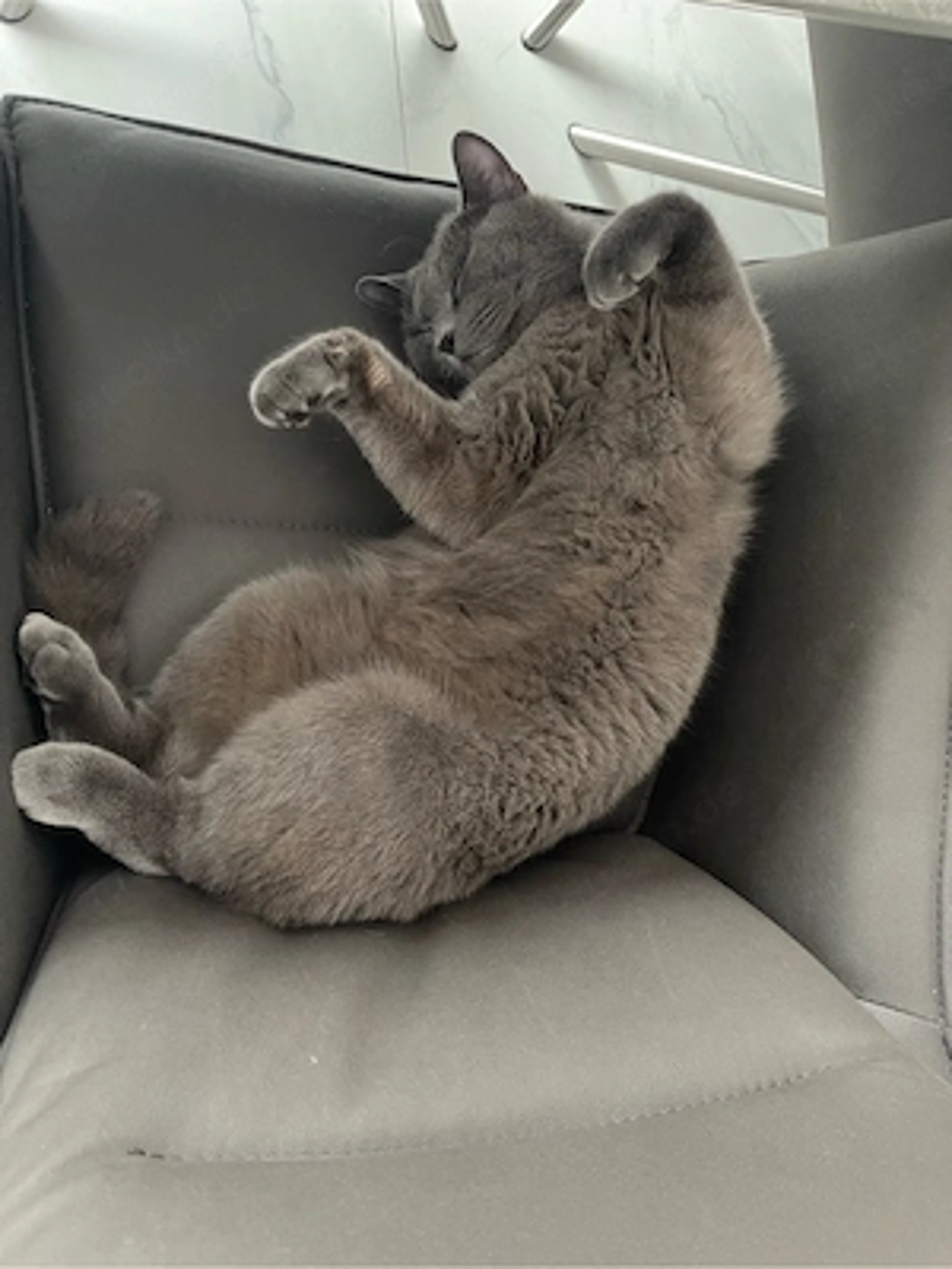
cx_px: 476
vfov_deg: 69.4
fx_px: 917
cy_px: 634
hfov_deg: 54.9
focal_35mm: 25
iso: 640
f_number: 1.6
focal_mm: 5.1
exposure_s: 1/34
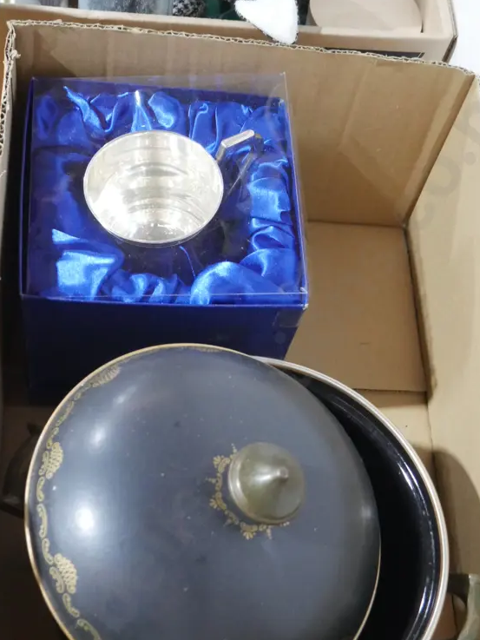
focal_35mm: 50
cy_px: 432
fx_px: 924
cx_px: 247
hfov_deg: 29.1
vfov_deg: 37.7
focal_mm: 18
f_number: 4
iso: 3200
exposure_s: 1/50
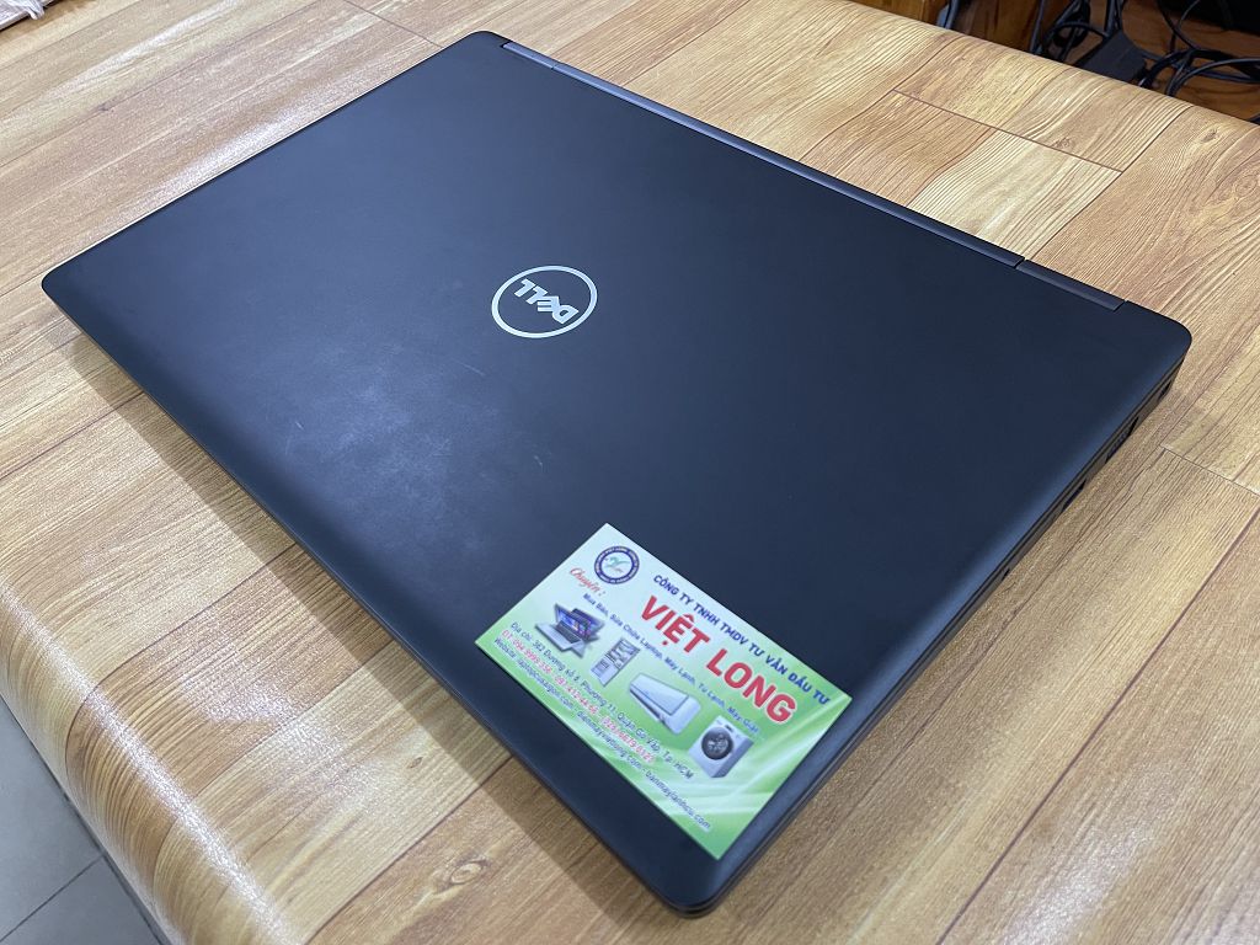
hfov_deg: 67.3
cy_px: 472
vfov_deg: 53.1
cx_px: 630
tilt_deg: -51.2
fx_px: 946
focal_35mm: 26
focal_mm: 5.1
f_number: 1.6
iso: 500
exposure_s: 1/42
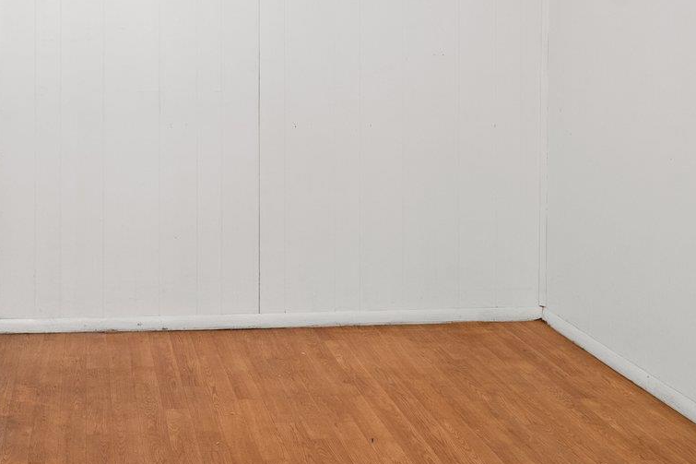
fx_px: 734
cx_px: 85
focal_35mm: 38
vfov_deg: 33.0
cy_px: 36
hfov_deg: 46.4
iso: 800
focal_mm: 14
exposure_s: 1.6
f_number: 9
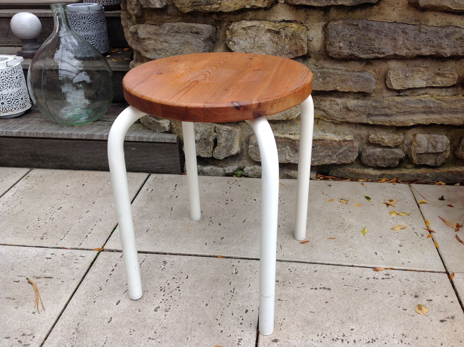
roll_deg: +2.6
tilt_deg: -28.9
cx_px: 232
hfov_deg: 52.7
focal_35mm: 35
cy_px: 174
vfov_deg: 40.6
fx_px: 468
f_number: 2.4
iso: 50
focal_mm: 4.28
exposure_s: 1/40
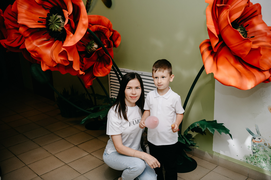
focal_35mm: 36
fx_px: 271
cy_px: 90
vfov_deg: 36.9
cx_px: 136
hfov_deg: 53.1
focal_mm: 36
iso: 320
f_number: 4
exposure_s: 1/160
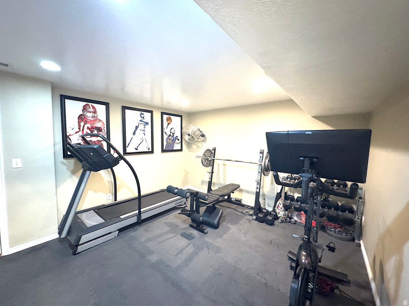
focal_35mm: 14
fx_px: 165
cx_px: 204
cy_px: 153
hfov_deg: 102.1
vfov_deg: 85.7
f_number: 2.2
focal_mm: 2.22
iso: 1000
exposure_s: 1/60
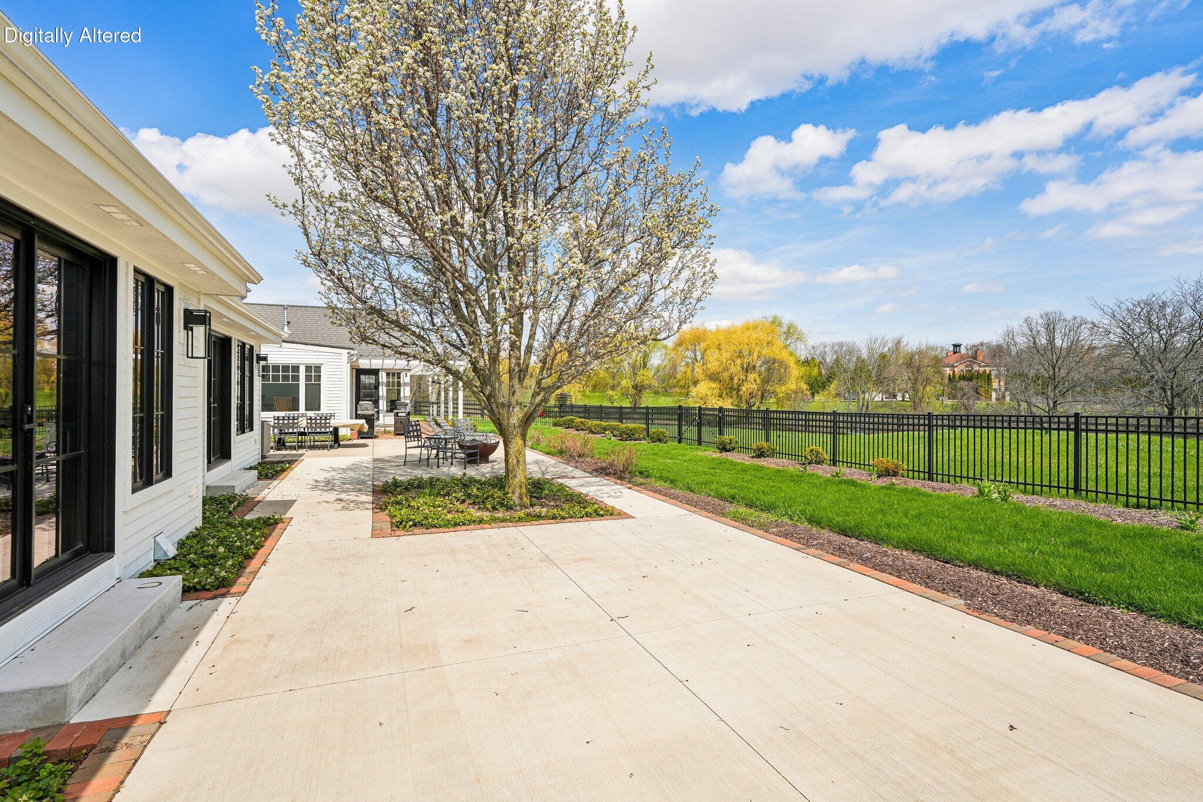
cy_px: 401
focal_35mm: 16
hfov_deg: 95.0
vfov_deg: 72.0
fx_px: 551
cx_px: 602
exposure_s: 1/500
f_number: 6.3
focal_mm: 16.5
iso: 100
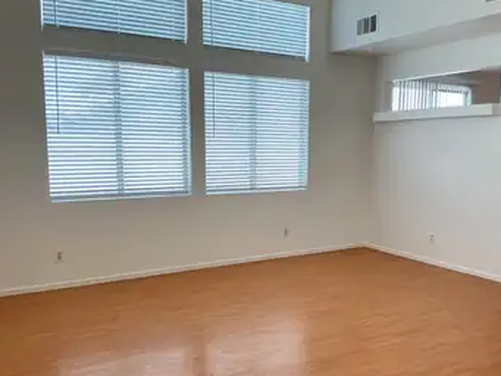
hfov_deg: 53.8
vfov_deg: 41.7
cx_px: 281
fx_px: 492
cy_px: 212
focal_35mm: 34
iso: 40
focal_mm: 3
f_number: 1.8
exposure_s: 1/60
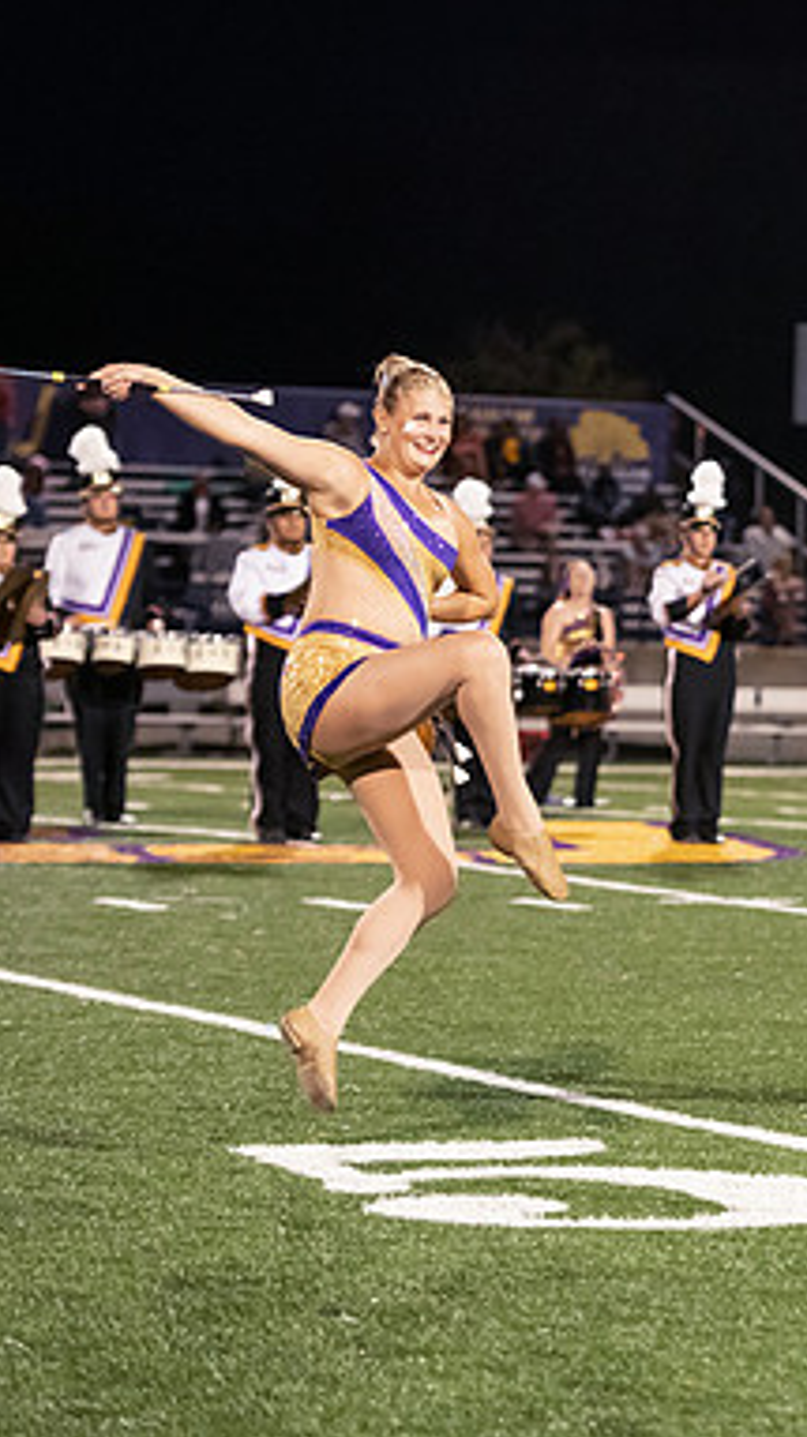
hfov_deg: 7.4
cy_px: 722
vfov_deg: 13.3
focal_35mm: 162
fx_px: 6172
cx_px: 905
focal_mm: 102
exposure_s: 1/500
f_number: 3.2
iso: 5000
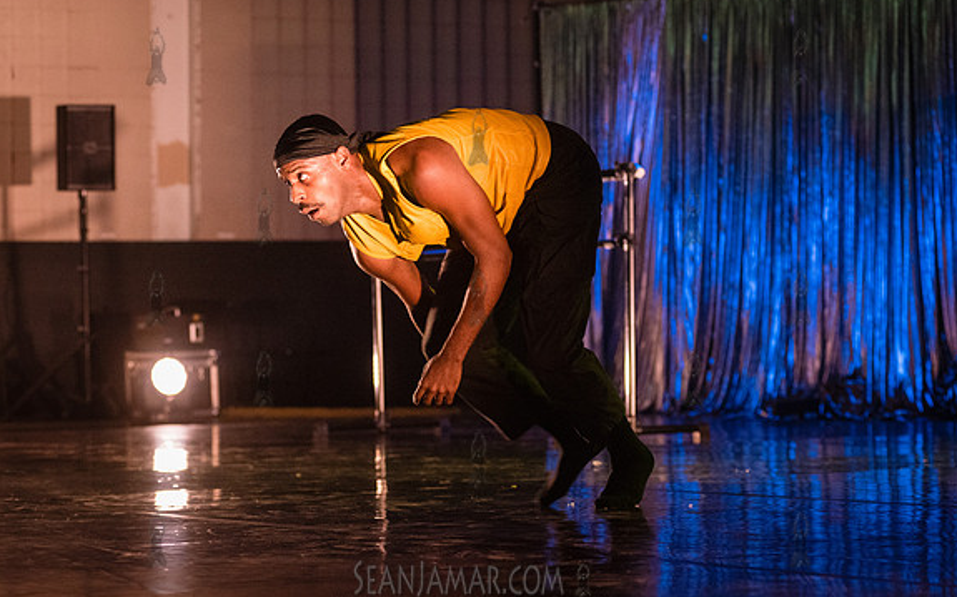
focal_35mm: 108
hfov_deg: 19.3
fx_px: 2816
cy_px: 297
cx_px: 478
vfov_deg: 12.1
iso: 8000
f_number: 4
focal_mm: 105
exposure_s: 1/320
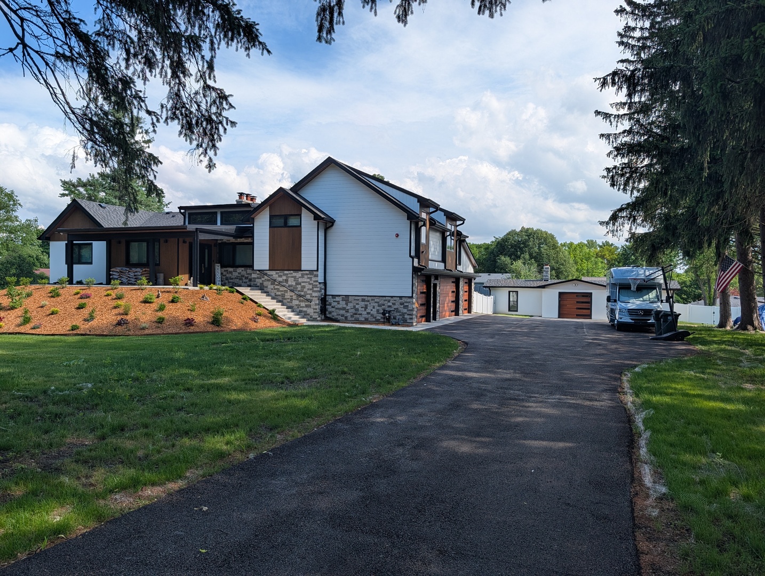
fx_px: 531
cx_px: 382
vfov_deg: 56.9
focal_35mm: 24
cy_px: 288
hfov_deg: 71.5
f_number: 1.68
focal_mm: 6.9
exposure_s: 1/1038
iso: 23
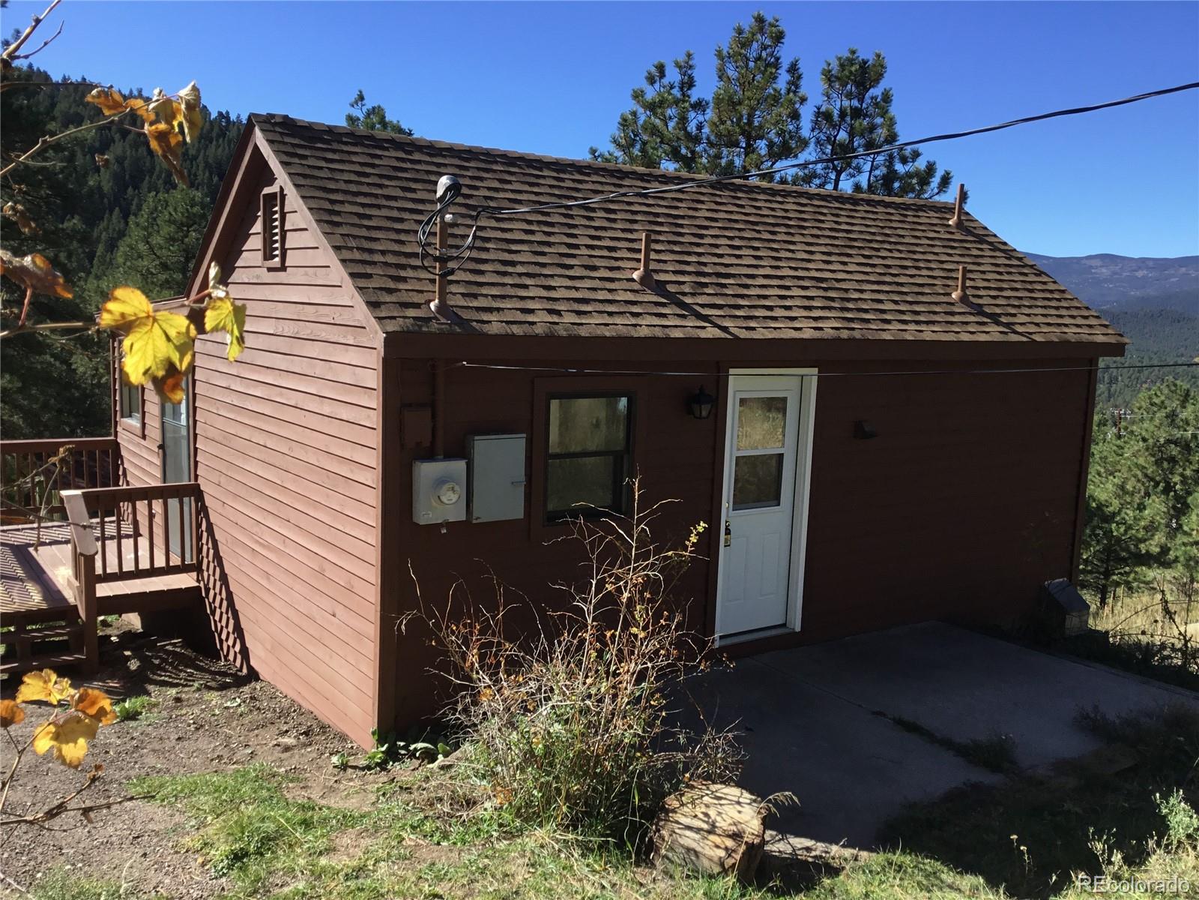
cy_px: 450
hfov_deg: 58.4
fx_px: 1074
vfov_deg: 45.4
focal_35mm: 31
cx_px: 600
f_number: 2.4
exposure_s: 1/641
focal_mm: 3.3
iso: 25
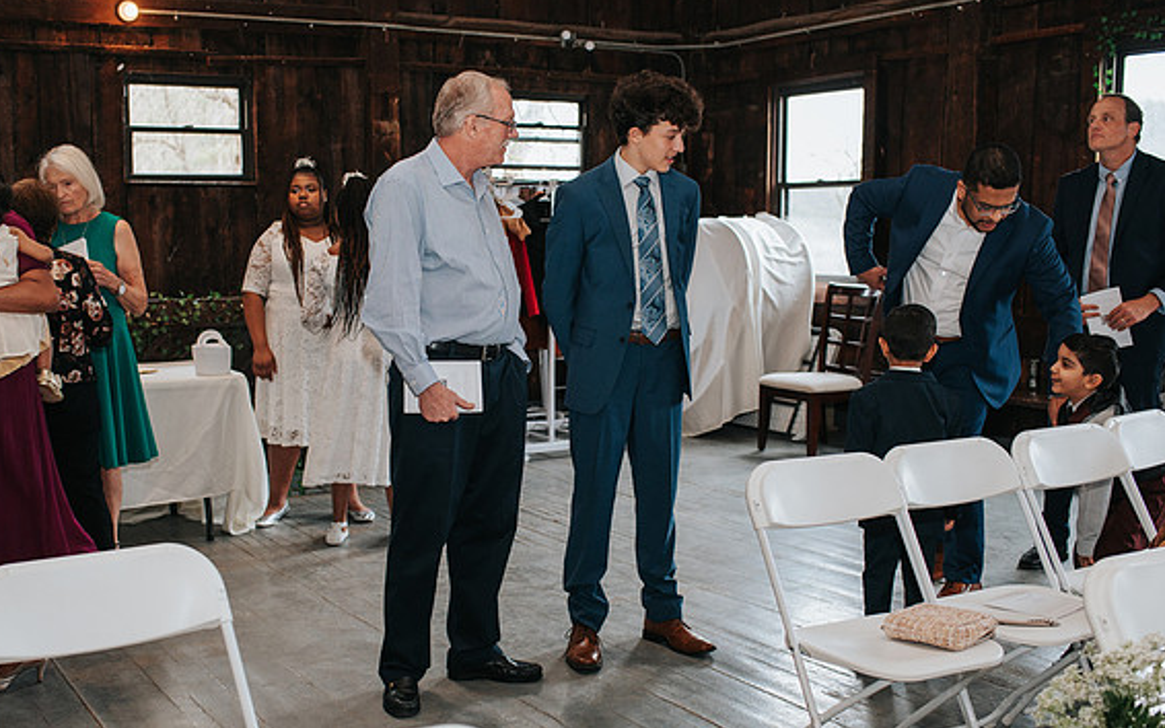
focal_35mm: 42
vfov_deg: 30.5
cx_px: 506
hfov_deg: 47.1
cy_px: 414
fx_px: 1334
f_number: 3.2
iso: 1000
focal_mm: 35
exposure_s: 1/200
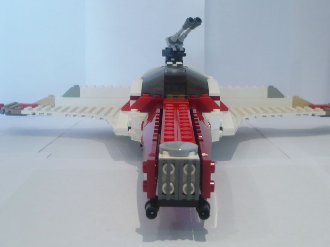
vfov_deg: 31.5
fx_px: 439
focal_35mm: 46
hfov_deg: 41.2
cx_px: 177
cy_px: 109
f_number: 2.8
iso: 200
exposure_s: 1/15
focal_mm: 5.8
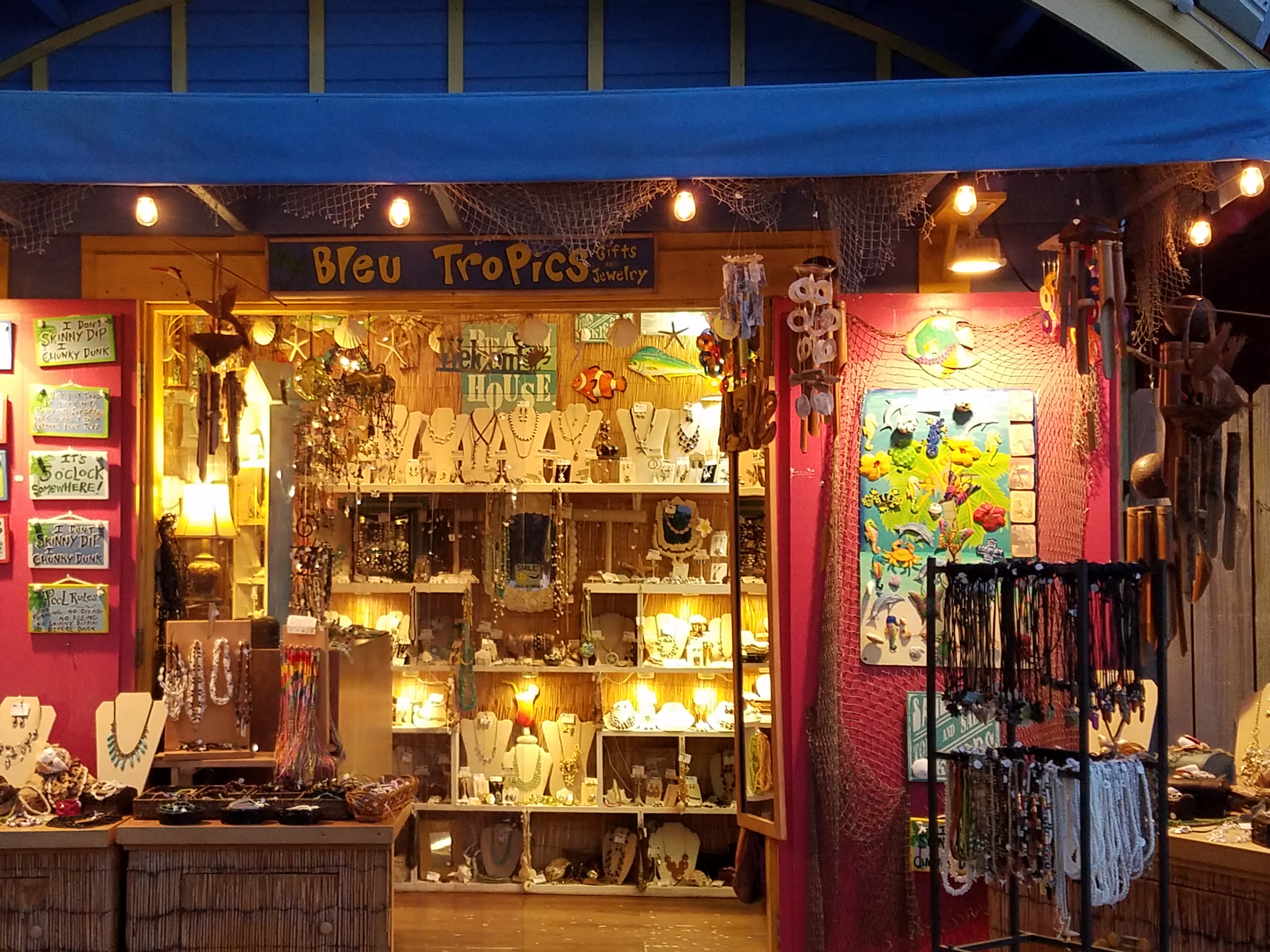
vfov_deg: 37.7
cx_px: 517
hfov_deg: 48.7
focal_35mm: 38
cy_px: 453
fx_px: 1394
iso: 160
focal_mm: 4.2
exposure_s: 1/30
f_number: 1.7
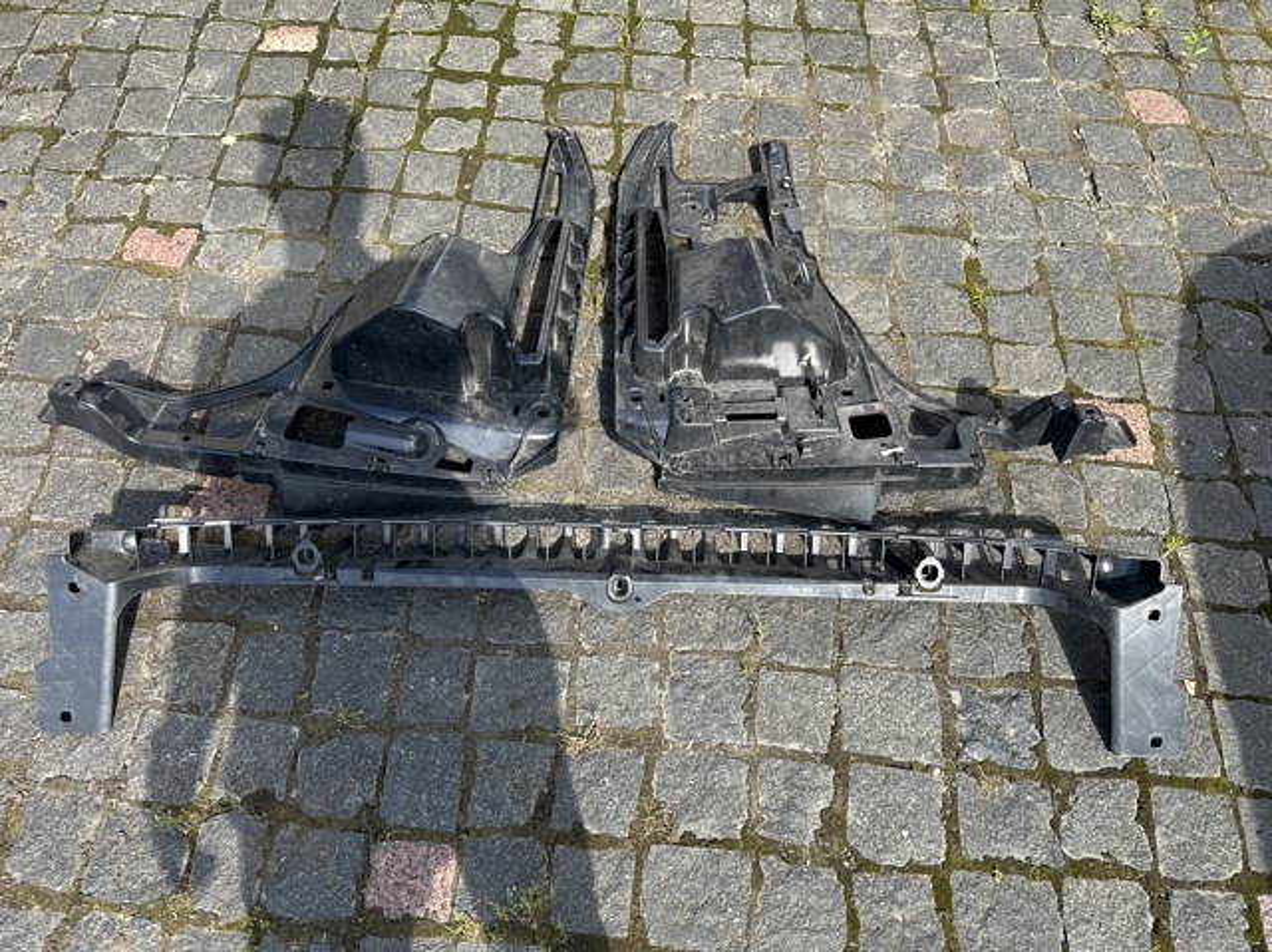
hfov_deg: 71.6
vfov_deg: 56.8
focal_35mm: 24
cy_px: 476
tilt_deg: -57.9
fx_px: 881
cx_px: 636
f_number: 1.78
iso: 80
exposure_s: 1/910
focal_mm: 6.86
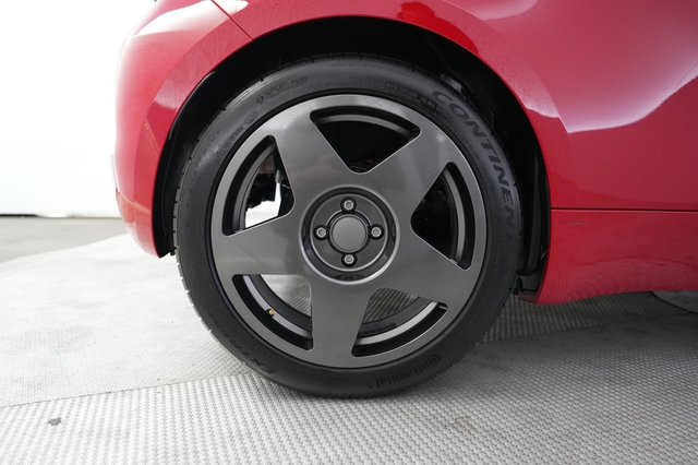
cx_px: 349
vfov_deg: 49.5
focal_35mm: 26
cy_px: 232
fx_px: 504
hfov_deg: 69.4
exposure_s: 1/160
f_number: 2.8
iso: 5000
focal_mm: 26
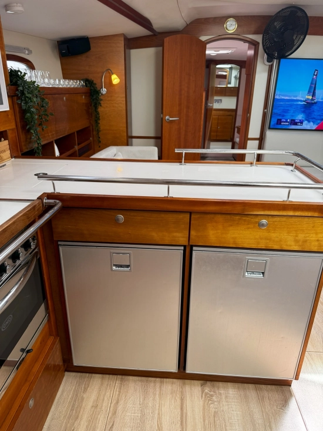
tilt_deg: -21.8
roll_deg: -1.8
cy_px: 216
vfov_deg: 71.6
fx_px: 299
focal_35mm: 24
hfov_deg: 56.8
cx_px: 162
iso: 80
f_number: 1.78
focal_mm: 6.76
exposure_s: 1/121
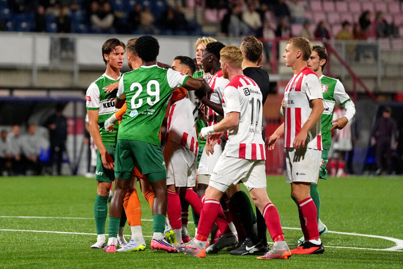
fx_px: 2239
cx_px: 202
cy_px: 134
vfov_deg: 6.9
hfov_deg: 10.3
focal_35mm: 200
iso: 6400
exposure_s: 1/2000
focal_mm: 200
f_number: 2.8
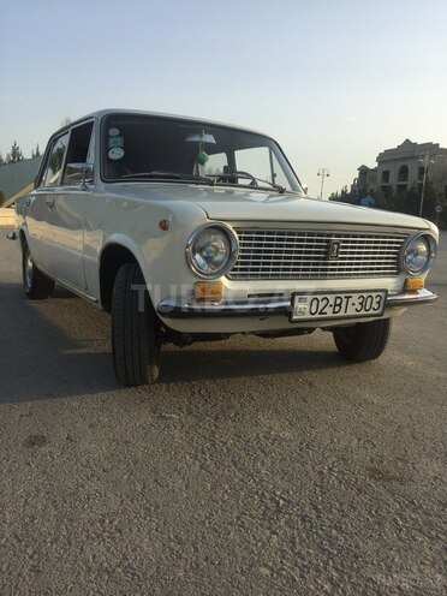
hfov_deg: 48.2
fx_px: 499
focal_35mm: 29
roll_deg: -3.4
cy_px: 298
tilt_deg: -8.3
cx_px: 224
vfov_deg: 61.7
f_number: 2.2
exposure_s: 1/989
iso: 32
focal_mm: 4.15
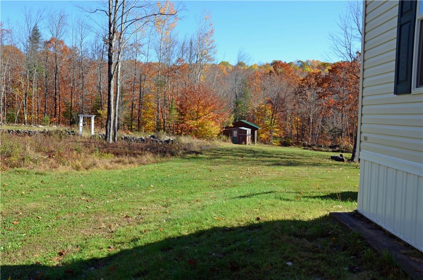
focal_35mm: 32
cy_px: 140
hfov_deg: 59.6
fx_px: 369
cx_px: 212
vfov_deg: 41.5
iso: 200
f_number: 8
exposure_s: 1/250
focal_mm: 21
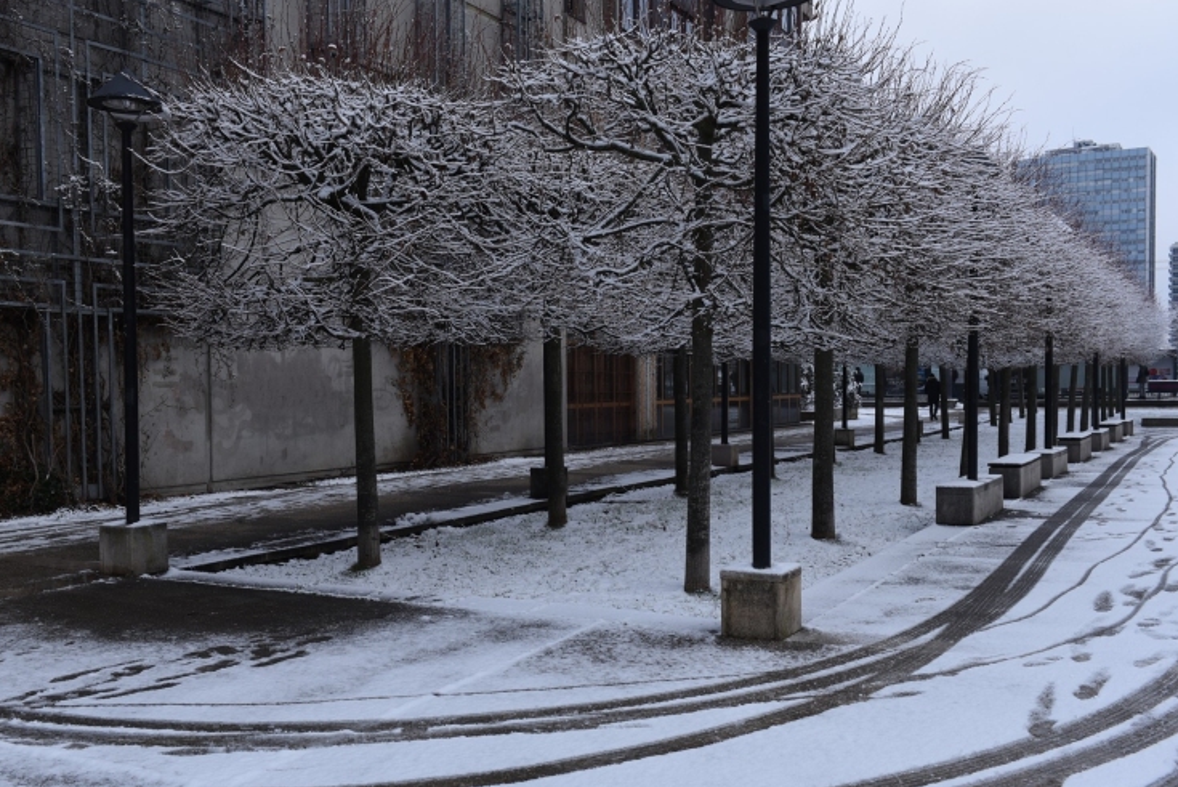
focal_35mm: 37
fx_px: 1211
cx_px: 545
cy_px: 422
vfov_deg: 36.0
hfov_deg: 51.8
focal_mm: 34
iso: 200
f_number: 7.1
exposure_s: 1/200
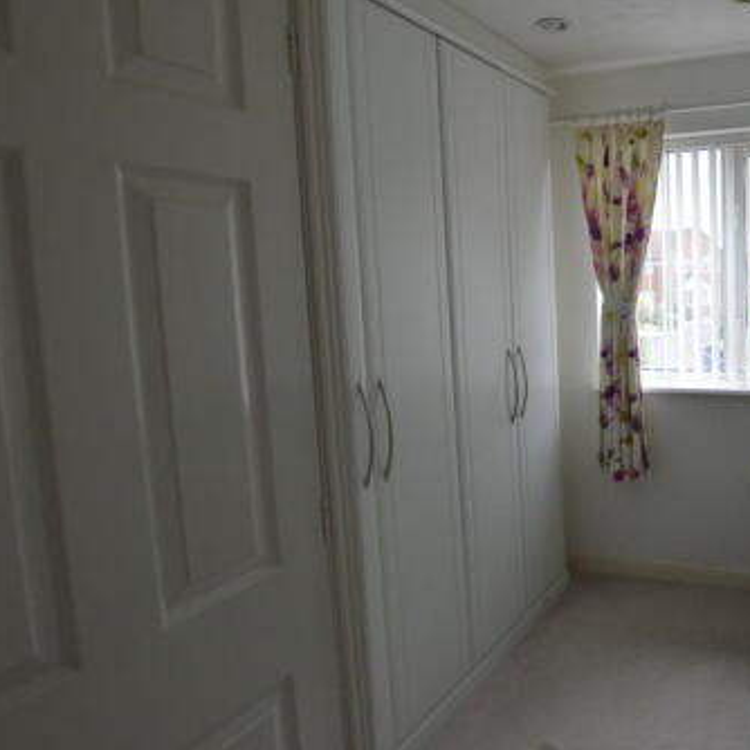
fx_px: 613
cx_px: 618
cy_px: 344
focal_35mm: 25
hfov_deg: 57.4
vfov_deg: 62.8
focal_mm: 10
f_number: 5
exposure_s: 1/100
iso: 400
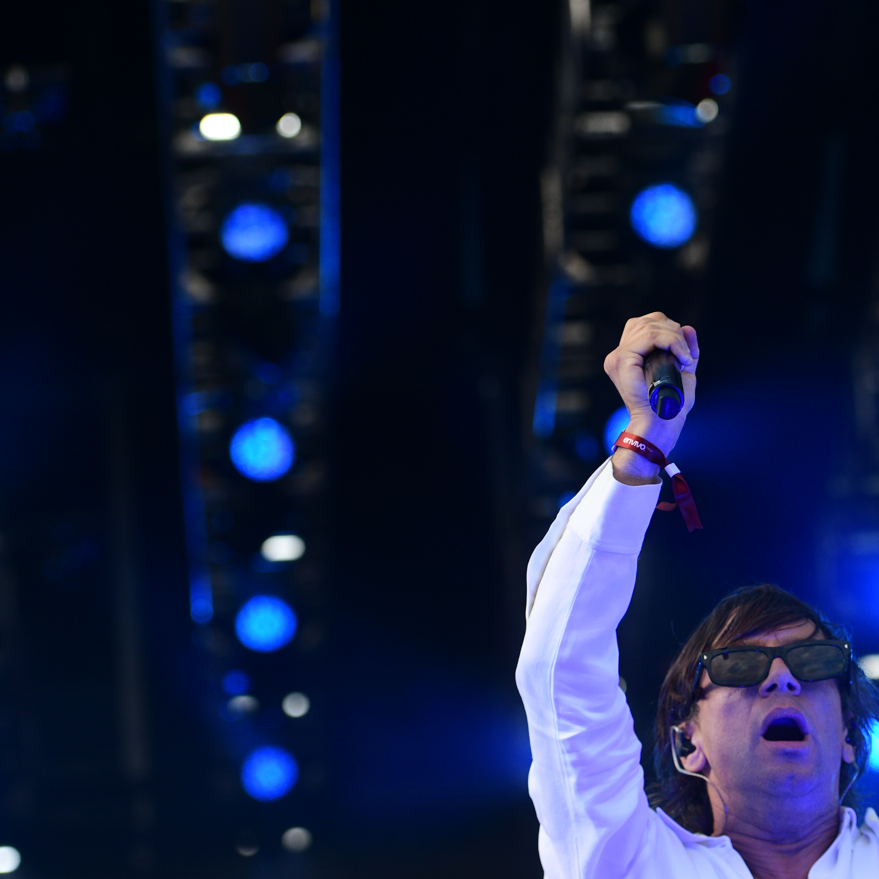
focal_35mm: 167
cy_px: 564
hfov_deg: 10.4
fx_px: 4798
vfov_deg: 10.5
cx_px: 684
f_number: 4
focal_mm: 92
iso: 800
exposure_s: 1/4000
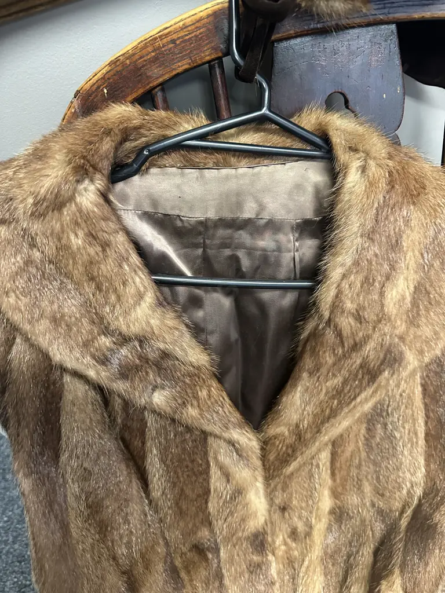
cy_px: 296
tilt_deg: -48.1
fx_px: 411
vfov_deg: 71.6
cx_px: 222
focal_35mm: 24
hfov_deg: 56.8
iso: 800
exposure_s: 1/50
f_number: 1.78
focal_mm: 6.86
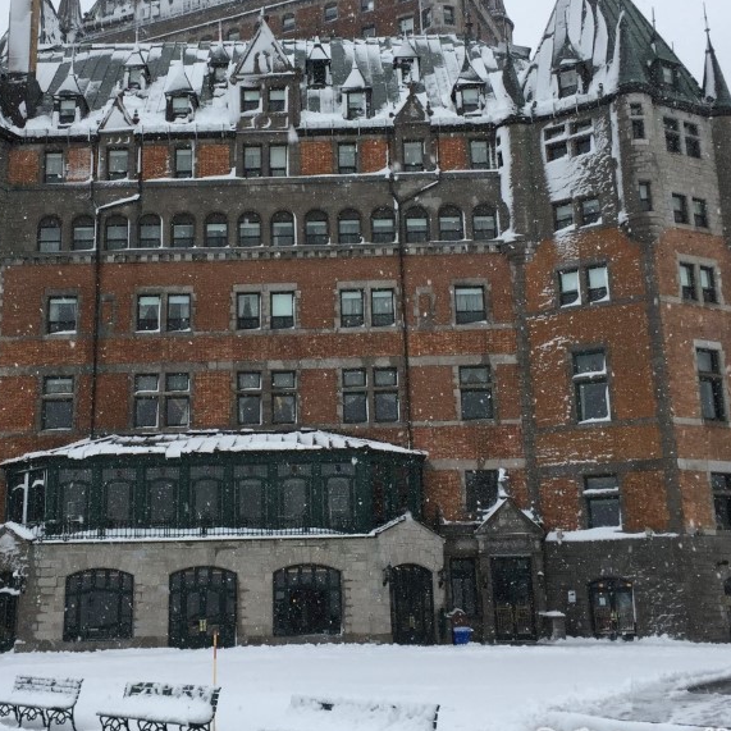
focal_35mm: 46
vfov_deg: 36.7
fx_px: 1099
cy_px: 294
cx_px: 291
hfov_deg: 36.6
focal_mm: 4.15
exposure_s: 1/514
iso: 32
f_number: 2.2
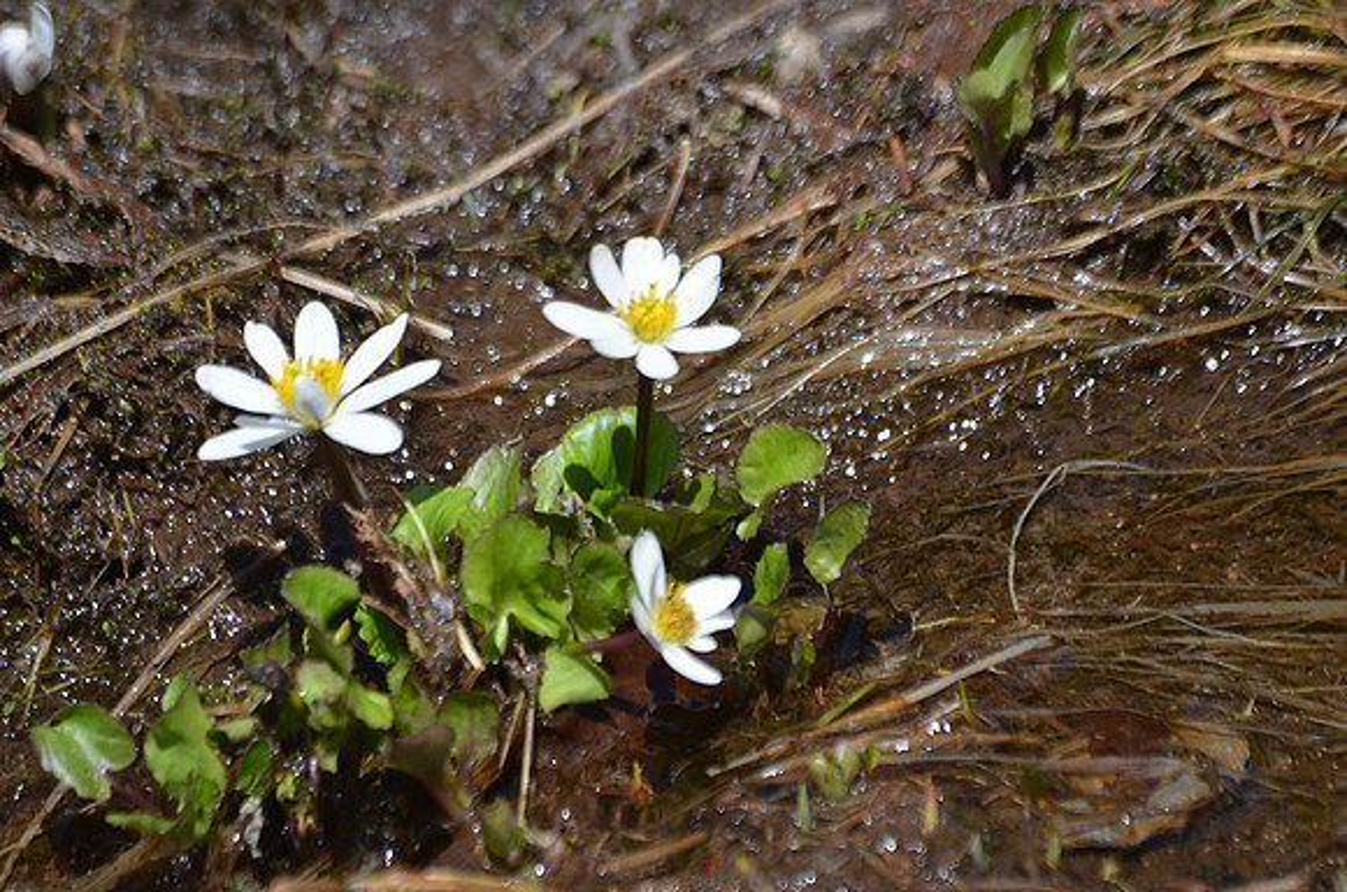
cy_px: 446
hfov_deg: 4.6
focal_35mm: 450
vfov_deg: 3.0
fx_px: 16801
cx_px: 674
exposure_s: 1/1600
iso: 400
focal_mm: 300
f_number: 6.3
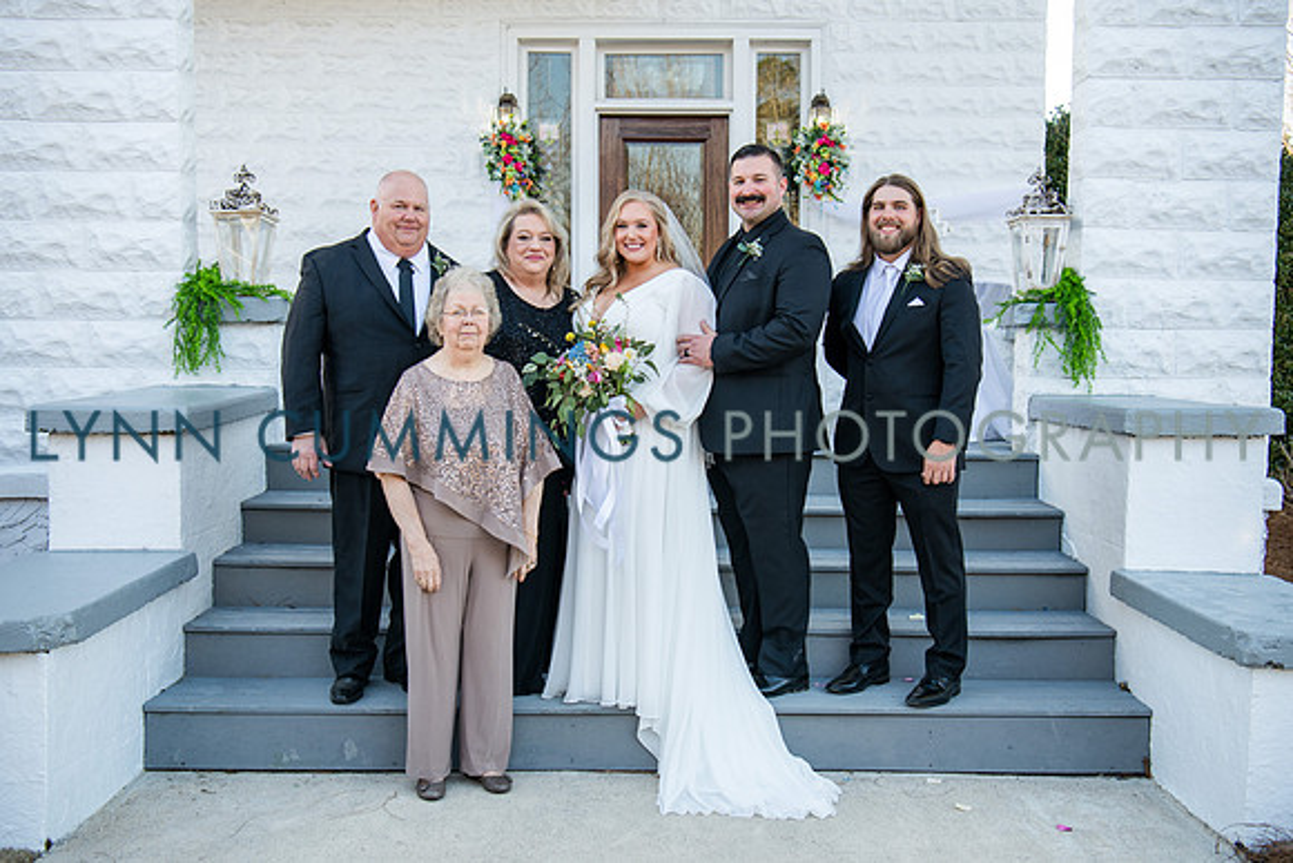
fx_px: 1436
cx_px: 644
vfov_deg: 33.4
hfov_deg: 48.5
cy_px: 430
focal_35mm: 40
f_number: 3.5
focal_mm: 36
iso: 250
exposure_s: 1/320
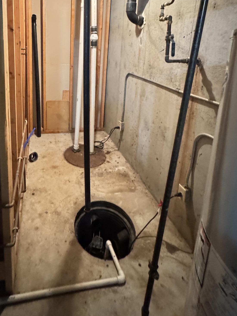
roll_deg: -1.7
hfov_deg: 59.4
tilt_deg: -11.4
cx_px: 76
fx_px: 201
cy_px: 84
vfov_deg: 71.8
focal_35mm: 22
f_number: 2.2
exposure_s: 1/40
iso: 1600
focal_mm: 2.22
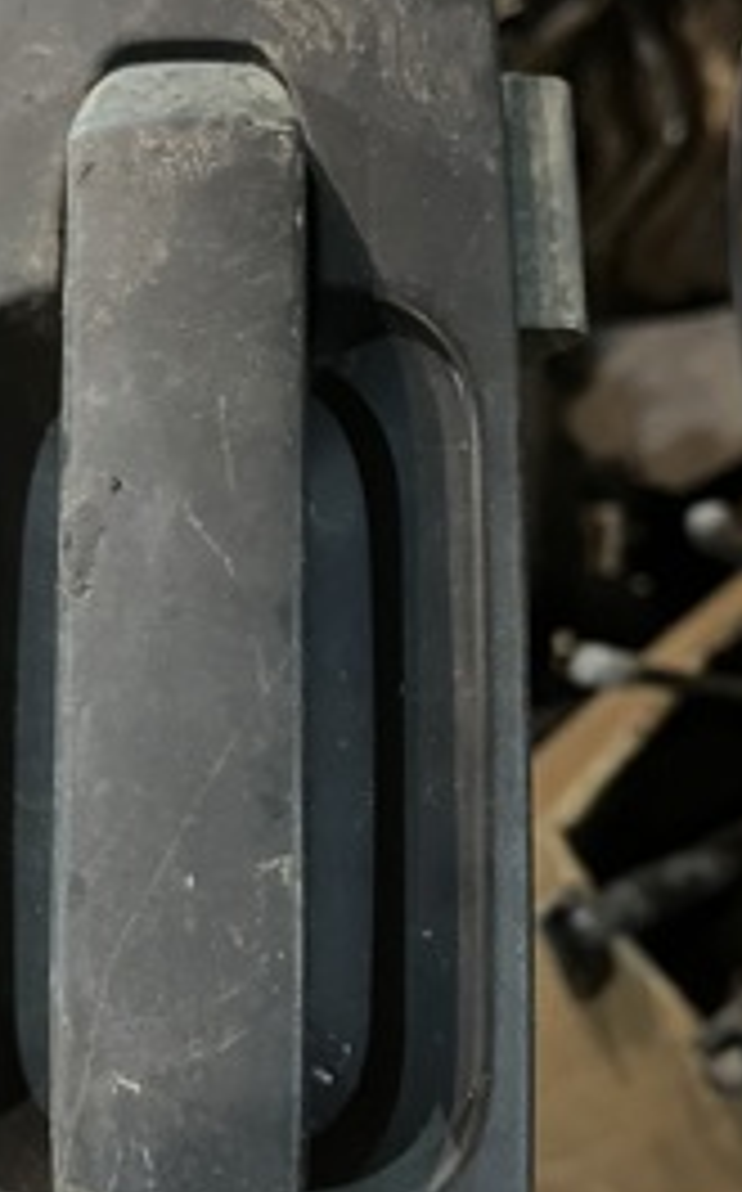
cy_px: 670
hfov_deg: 25.3
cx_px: 153
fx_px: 1622
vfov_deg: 40.3
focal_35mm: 50
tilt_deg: -61.1
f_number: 1.6
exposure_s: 1/25
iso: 1000
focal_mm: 5.1
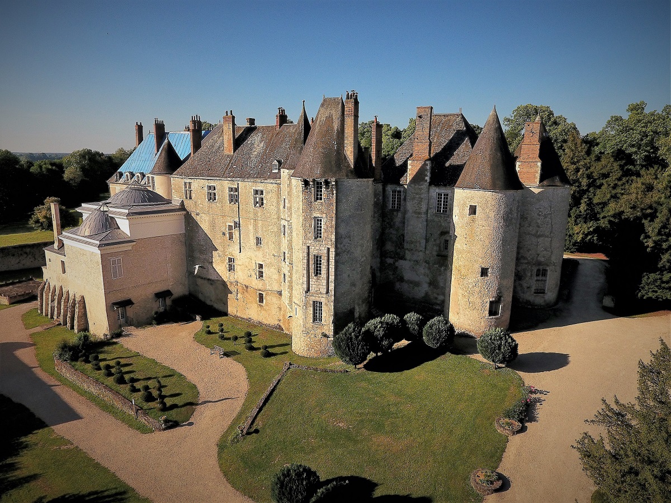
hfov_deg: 81.8
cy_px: 252
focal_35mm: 20
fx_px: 388
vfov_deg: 65.9
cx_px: 336
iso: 100
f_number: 2.8
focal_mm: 3.61
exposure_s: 1/2028
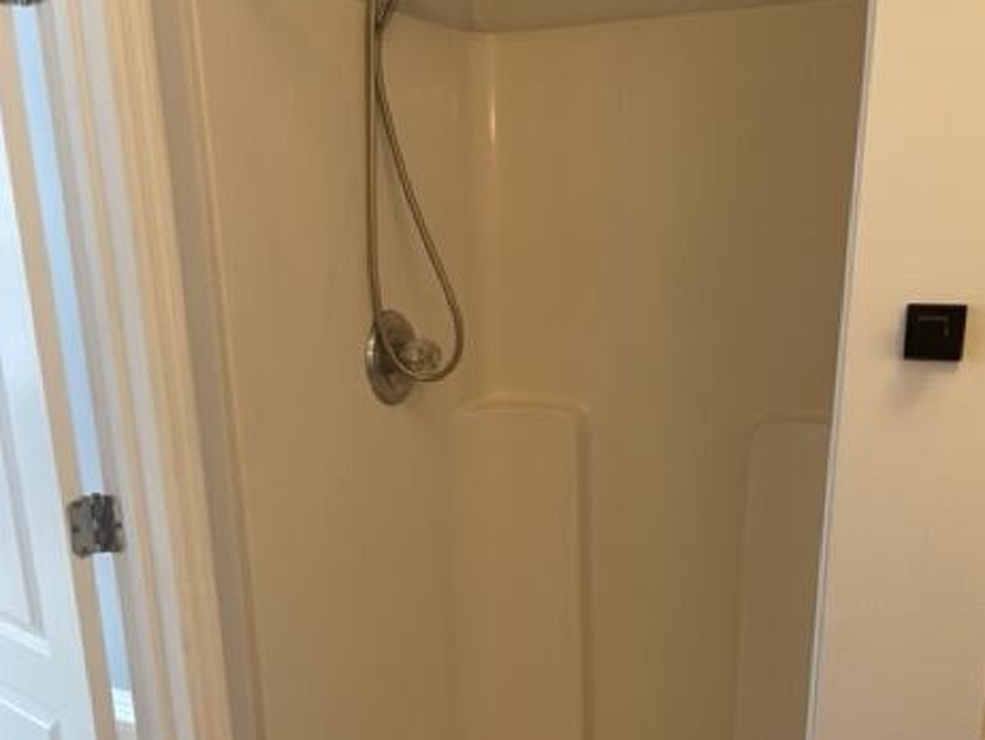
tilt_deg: -16.2
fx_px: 1025
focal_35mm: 36
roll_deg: +0.7
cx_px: 495
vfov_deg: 39.2
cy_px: 493
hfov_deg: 51.3
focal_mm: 5.1
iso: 80
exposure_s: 1/60
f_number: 1.6
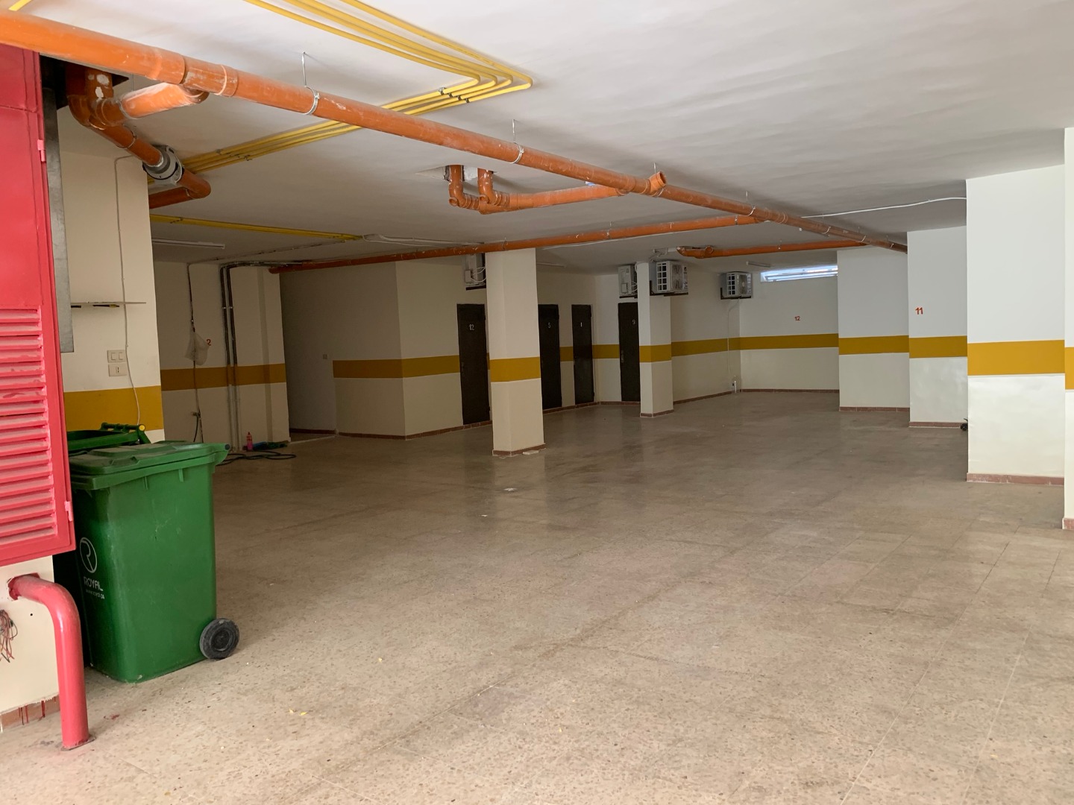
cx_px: 537
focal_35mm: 26
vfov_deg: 53.1
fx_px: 807
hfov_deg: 67.3
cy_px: 402
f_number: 1.8
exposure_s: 1/60
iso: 100
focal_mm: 4.25
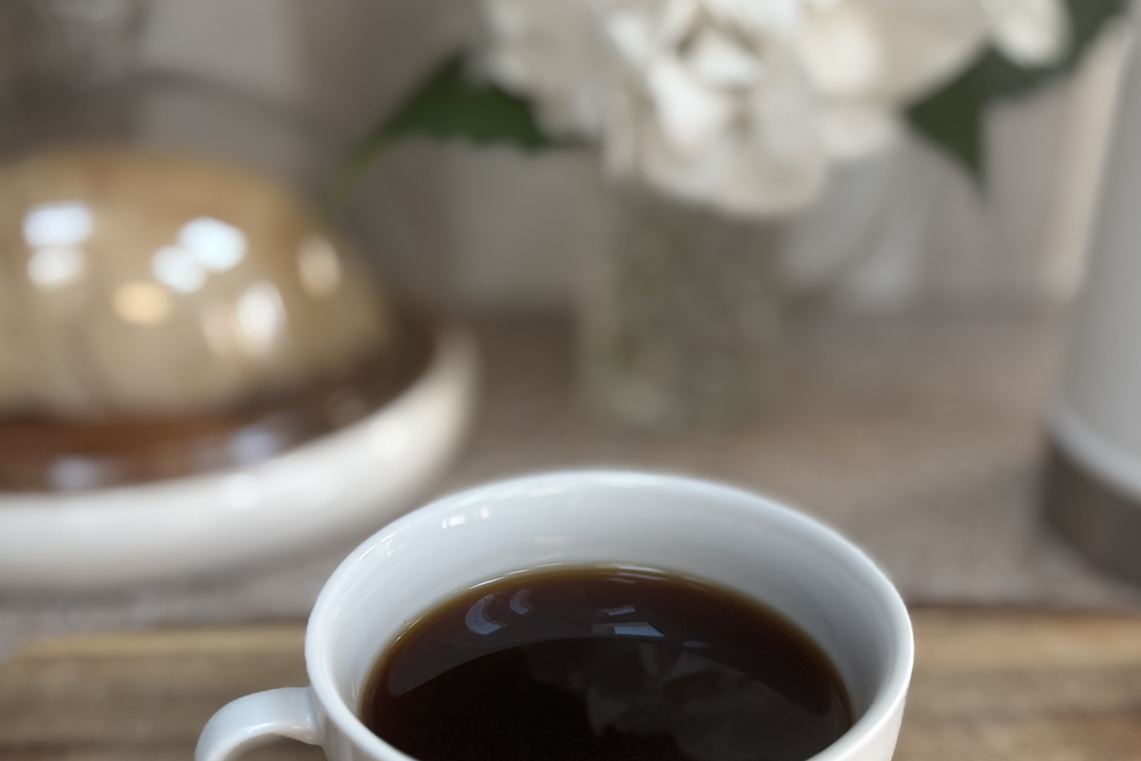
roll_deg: -0.6
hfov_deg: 51.9
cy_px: 461
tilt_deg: -26.8
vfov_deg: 35.8
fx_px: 1173
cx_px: 568
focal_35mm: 37
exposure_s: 1/75
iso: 125
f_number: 1.6
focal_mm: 5.96
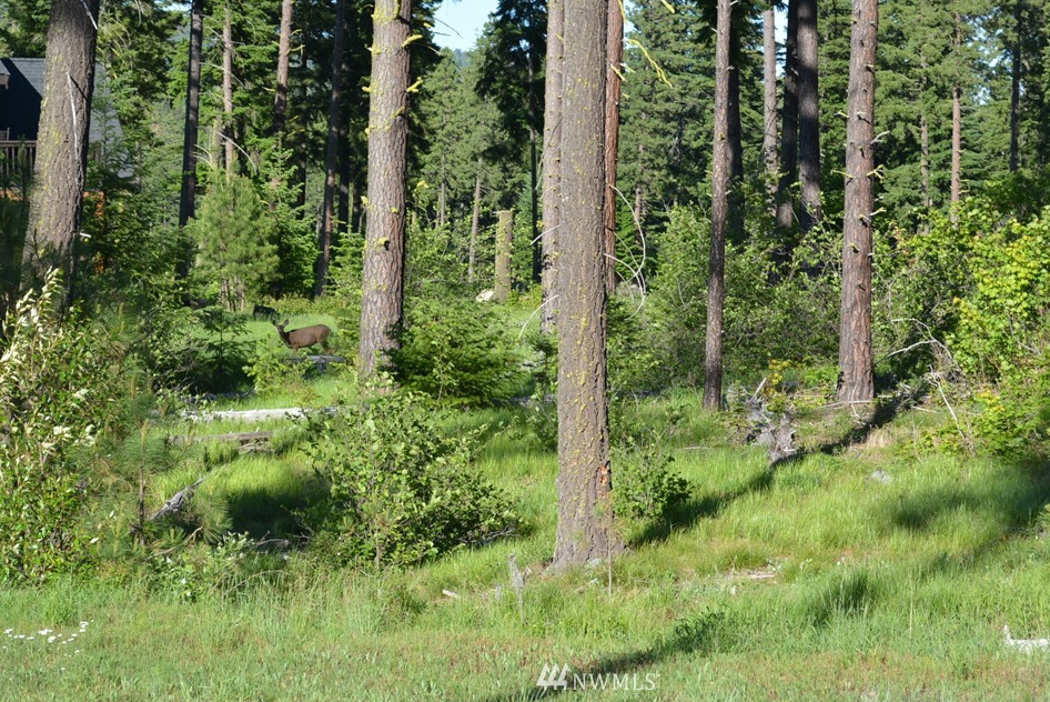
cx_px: 598
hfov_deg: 21.5
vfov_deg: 14.5
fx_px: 2760
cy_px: 317
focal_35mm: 95
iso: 200
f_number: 8
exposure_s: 1/250
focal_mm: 55
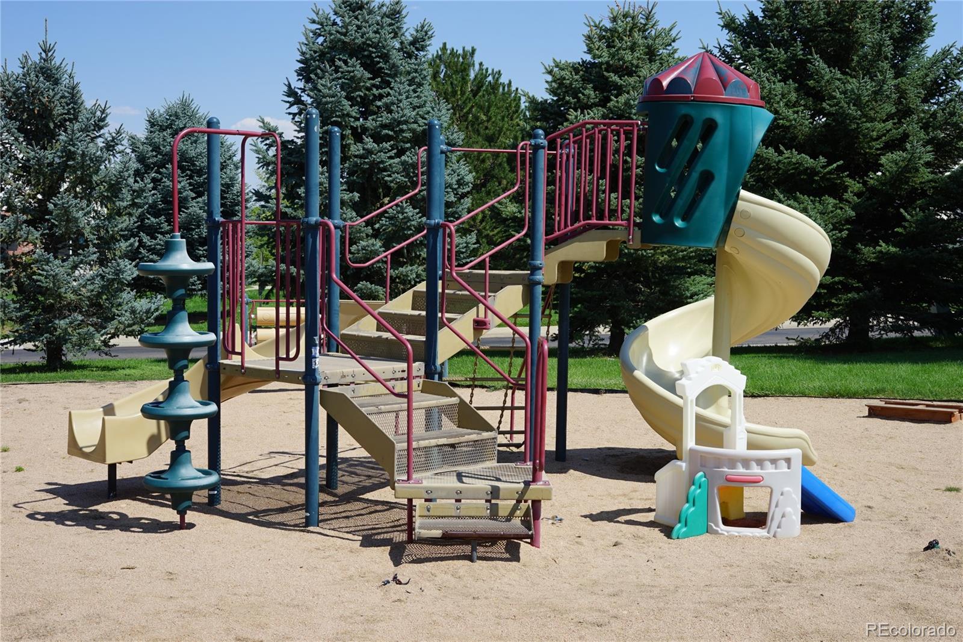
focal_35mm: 50
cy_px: 321
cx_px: 482
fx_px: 1337
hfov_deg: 39.6
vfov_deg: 27.0
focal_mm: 50
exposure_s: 1/160
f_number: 10
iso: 100
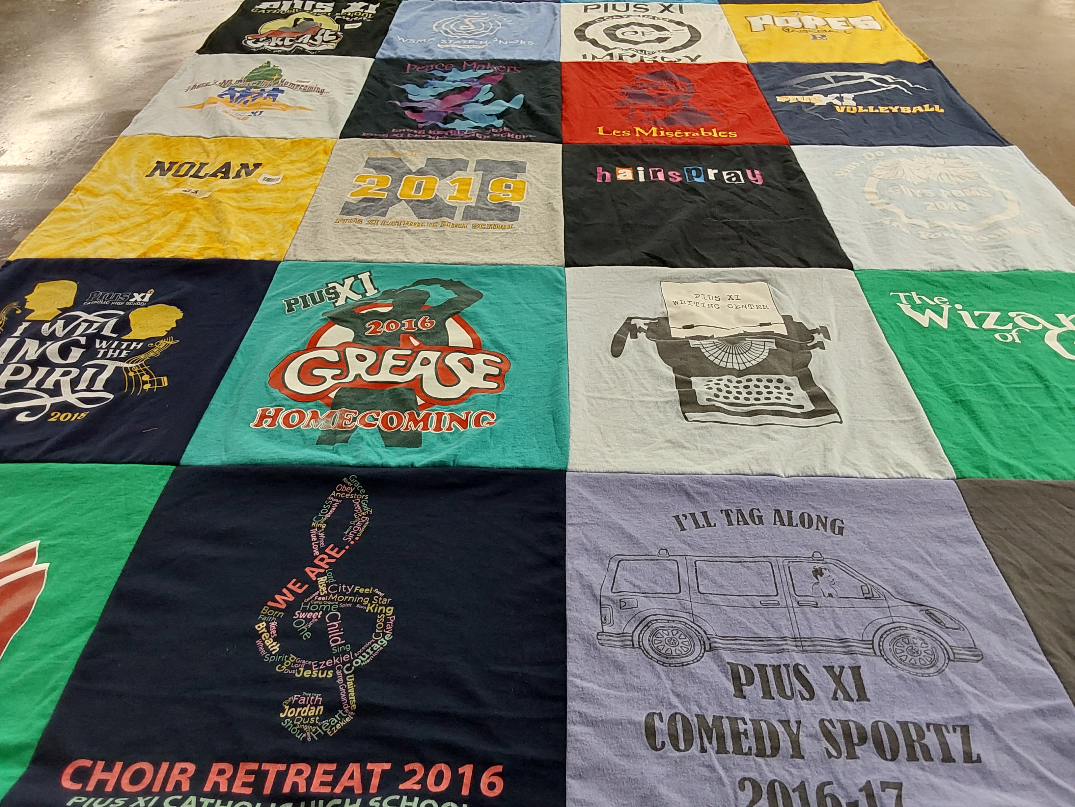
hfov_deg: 63.4
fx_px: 870
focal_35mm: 28
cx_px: 538
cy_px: 404
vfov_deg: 49.7
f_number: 1.9
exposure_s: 1/60
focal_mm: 2.91
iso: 125
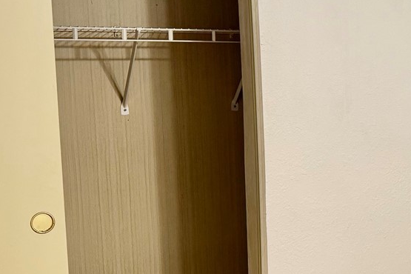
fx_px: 822
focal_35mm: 72
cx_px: 496
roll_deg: -0.6
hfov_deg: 25.2
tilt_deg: -6.3
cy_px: 157
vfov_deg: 18.9
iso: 125
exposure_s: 1/60
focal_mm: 6.76
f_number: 1.78
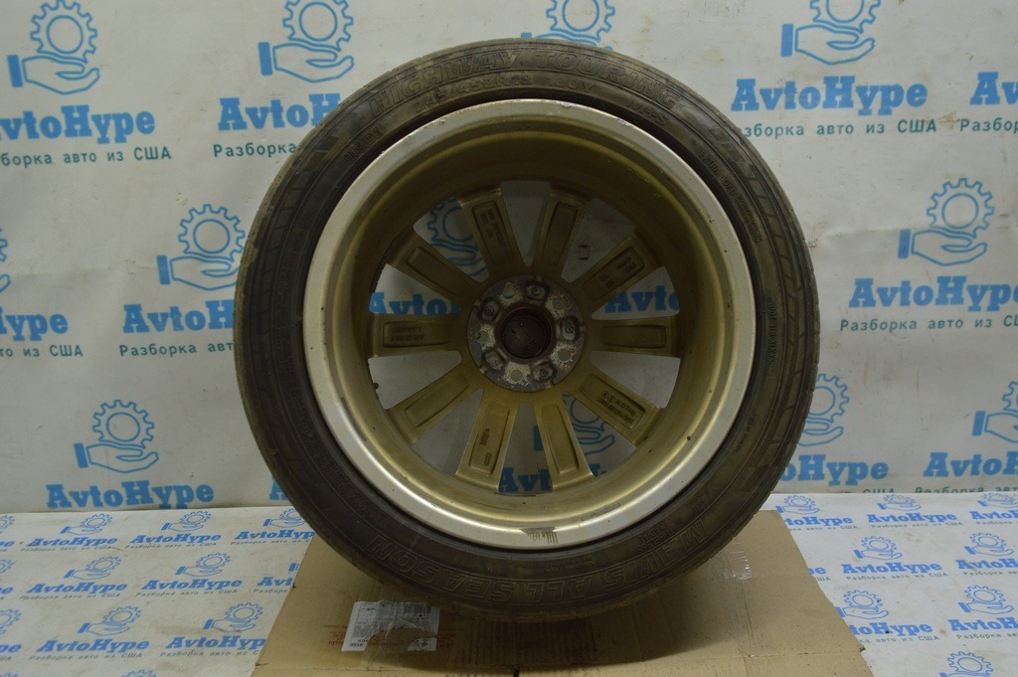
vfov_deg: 43.5
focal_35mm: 30
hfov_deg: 62.0
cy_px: 338
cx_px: 509
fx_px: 848
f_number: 5.6
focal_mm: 20
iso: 400
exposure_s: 1/40
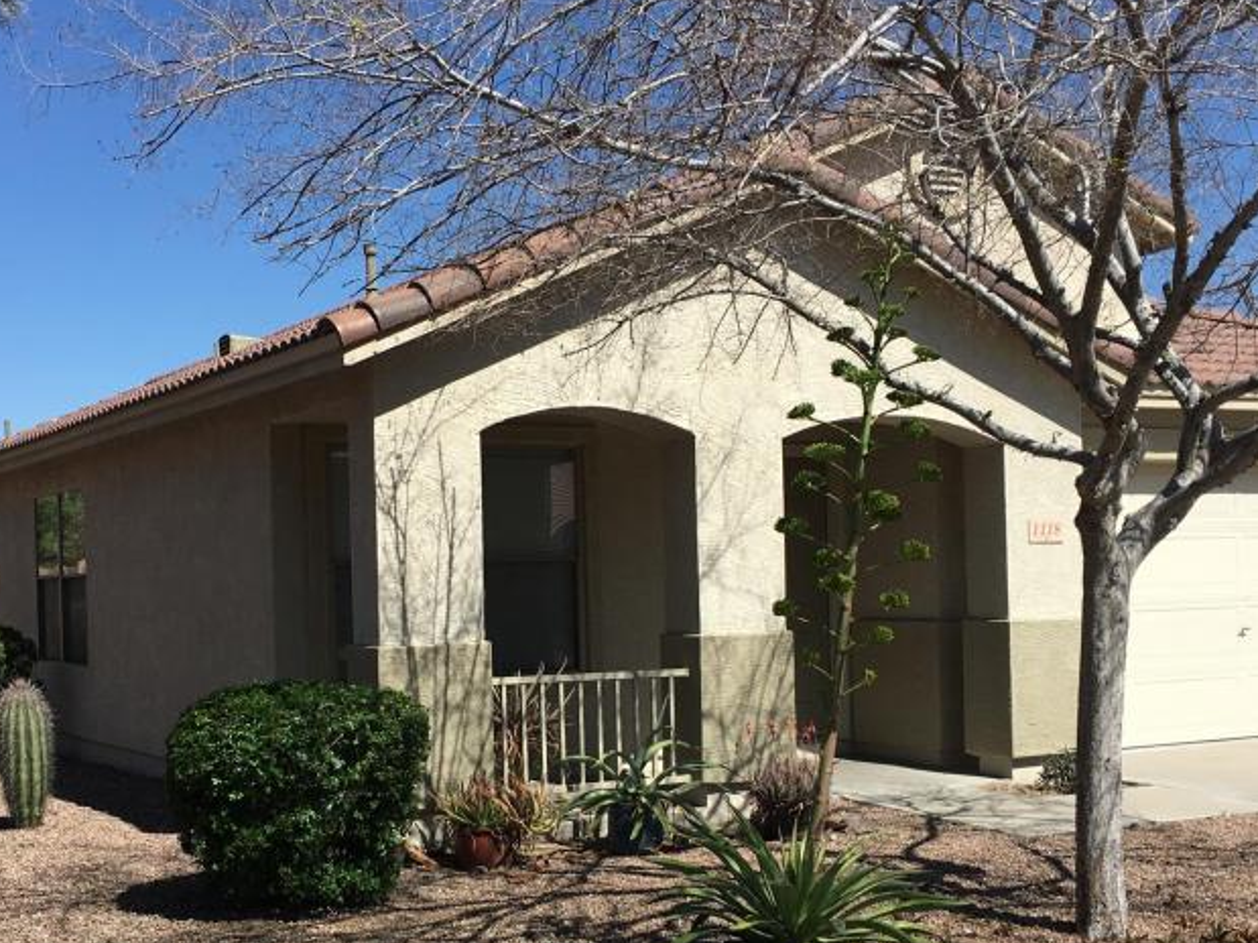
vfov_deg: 30.1
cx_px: 520
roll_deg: +1.9
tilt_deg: -1.0
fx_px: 1744
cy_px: 612
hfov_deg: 39.5
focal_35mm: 48
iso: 25
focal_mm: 4.15
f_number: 2.2
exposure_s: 1/1923
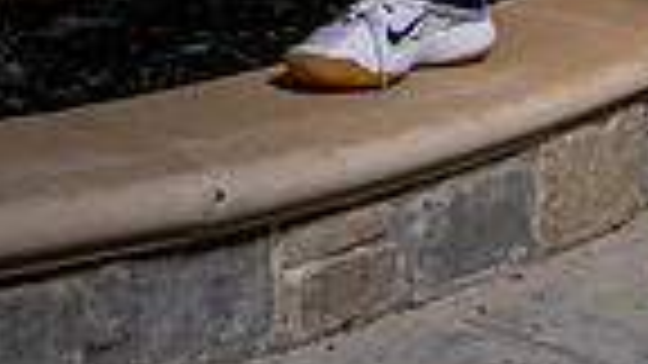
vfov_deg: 8.2
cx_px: 590
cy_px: -544
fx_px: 2302
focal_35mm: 134
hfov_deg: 15.8
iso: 100
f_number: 5
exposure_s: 1/200
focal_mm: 41
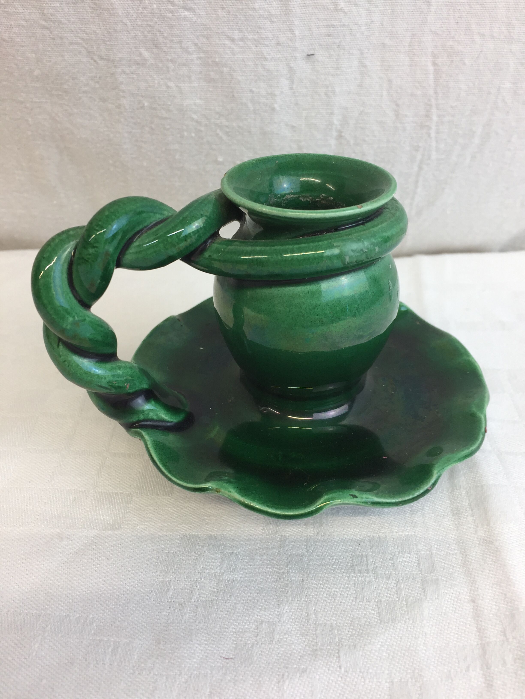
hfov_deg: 48.2
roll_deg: +0.6
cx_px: 262
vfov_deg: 61.7
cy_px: 350
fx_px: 586
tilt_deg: -33.4
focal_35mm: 29
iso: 50
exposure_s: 1/100
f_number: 2.2
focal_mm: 4.15
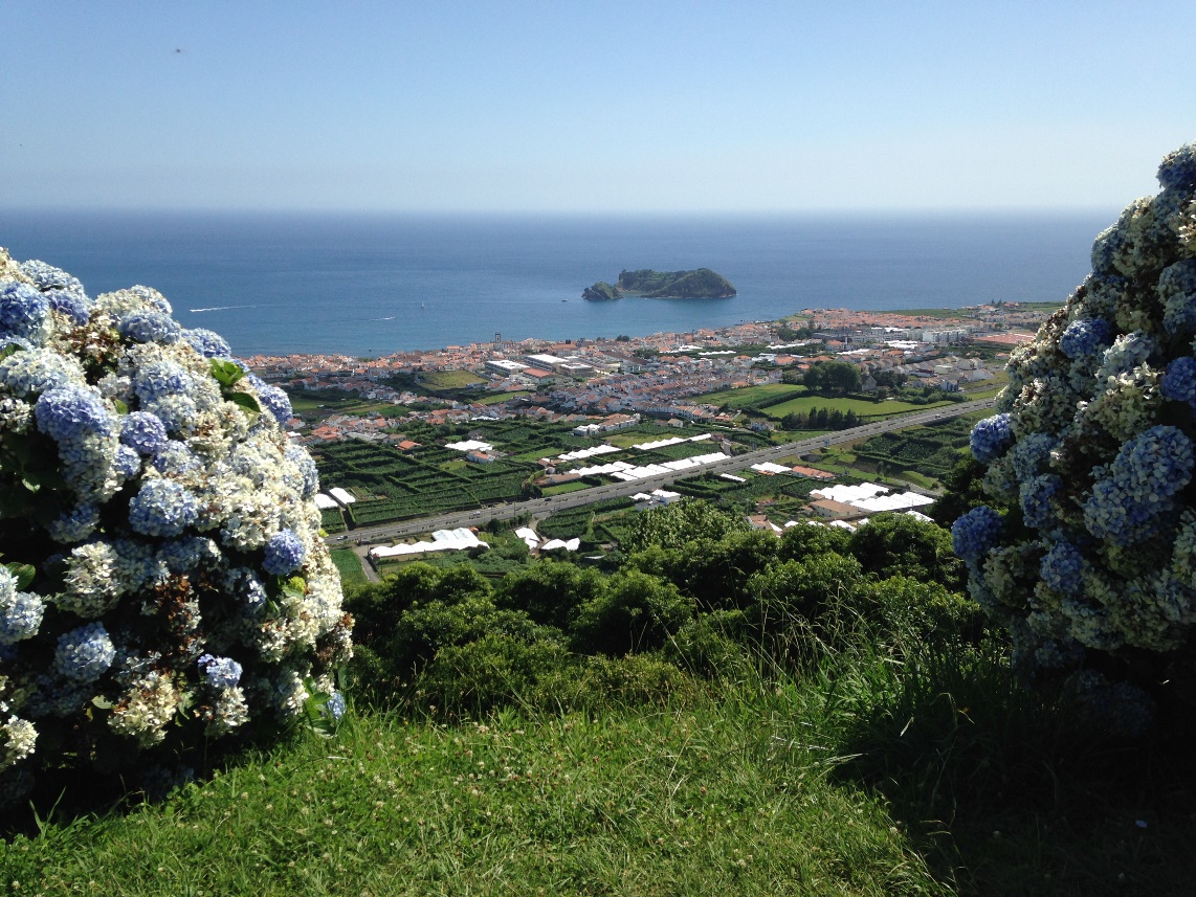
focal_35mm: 33
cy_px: 448
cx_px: 598
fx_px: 1140
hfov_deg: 55.3
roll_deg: -0.1
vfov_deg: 43.0
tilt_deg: -13.1
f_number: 2.4
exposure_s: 1/2088
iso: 50
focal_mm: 4.12
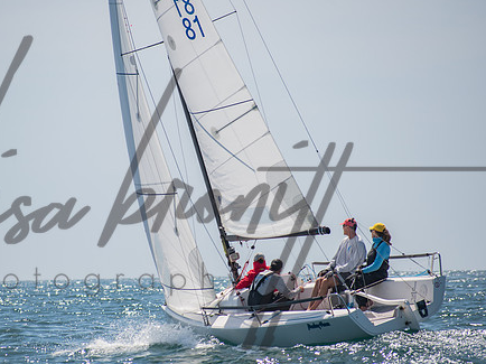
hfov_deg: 4.9
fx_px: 5683
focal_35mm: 405
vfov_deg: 3.7
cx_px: 193
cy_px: 195
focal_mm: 210
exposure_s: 1/1000
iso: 200
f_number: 6.3
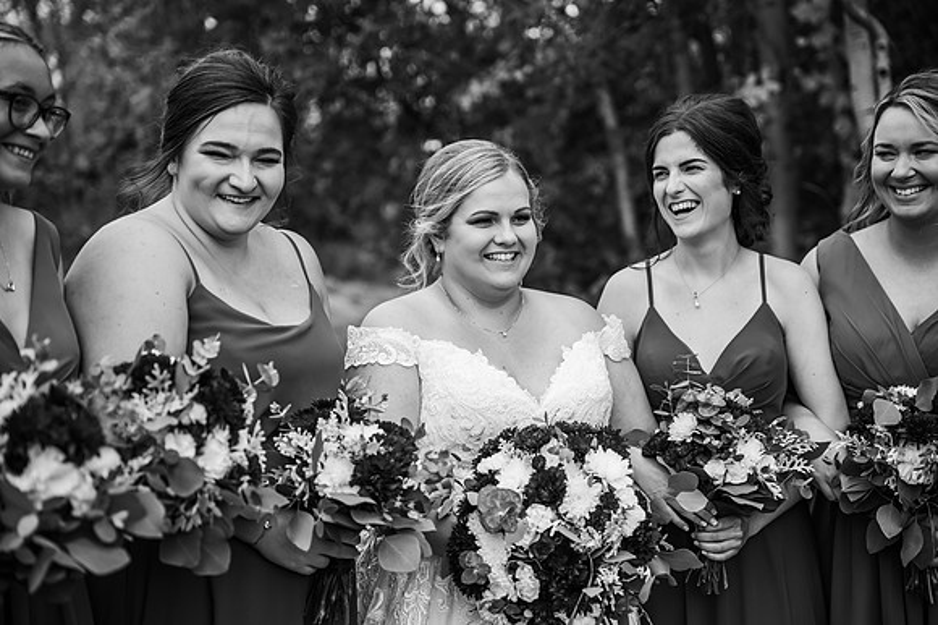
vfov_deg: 19.4
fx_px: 1823
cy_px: 312
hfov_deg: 28.9
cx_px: 469
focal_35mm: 70
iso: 200
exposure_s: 1/1000
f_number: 3.2
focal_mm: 70
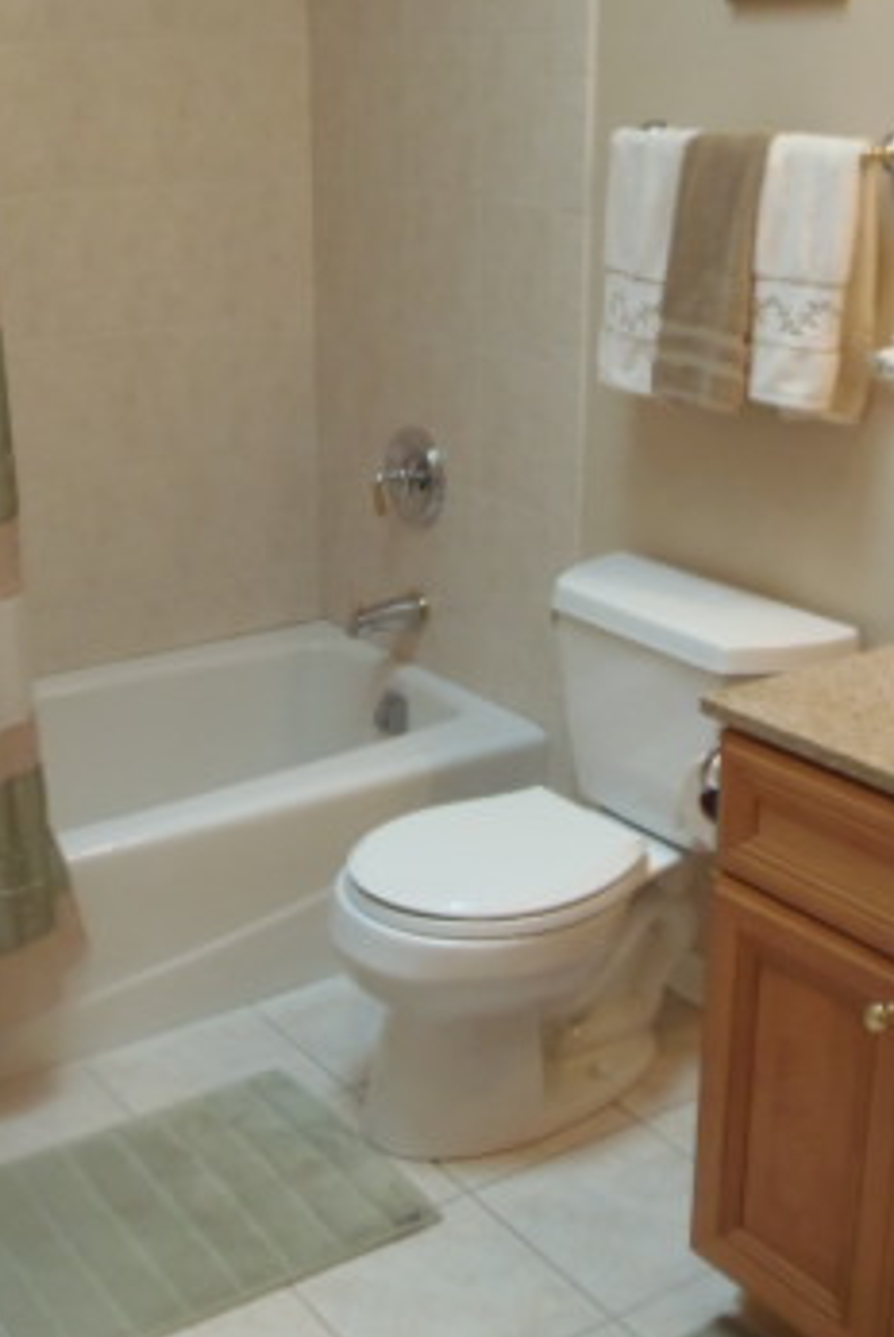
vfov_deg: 42.3
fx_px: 1710
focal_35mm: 46
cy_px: 855
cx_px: 420
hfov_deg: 29.3
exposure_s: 1/30
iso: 160
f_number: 2.9
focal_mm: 4.3
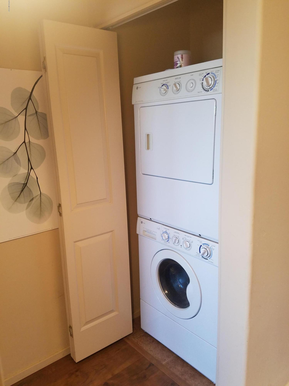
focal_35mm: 26
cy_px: 193
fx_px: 289
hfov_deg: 53.1
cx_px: 144
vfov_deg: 67.3
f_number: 1.7
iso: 160
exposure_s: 1/60
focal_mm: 4.2
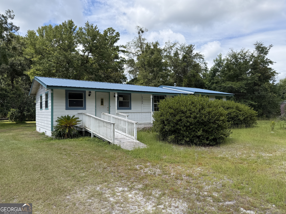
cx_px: 143
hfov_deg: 71.6
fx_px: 198
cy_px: 107
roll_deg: +0.7
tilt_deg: +1.0
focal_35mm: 24
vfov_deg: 56.8
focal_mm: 6.76
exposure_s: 1/3279
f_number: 1.78
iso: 80
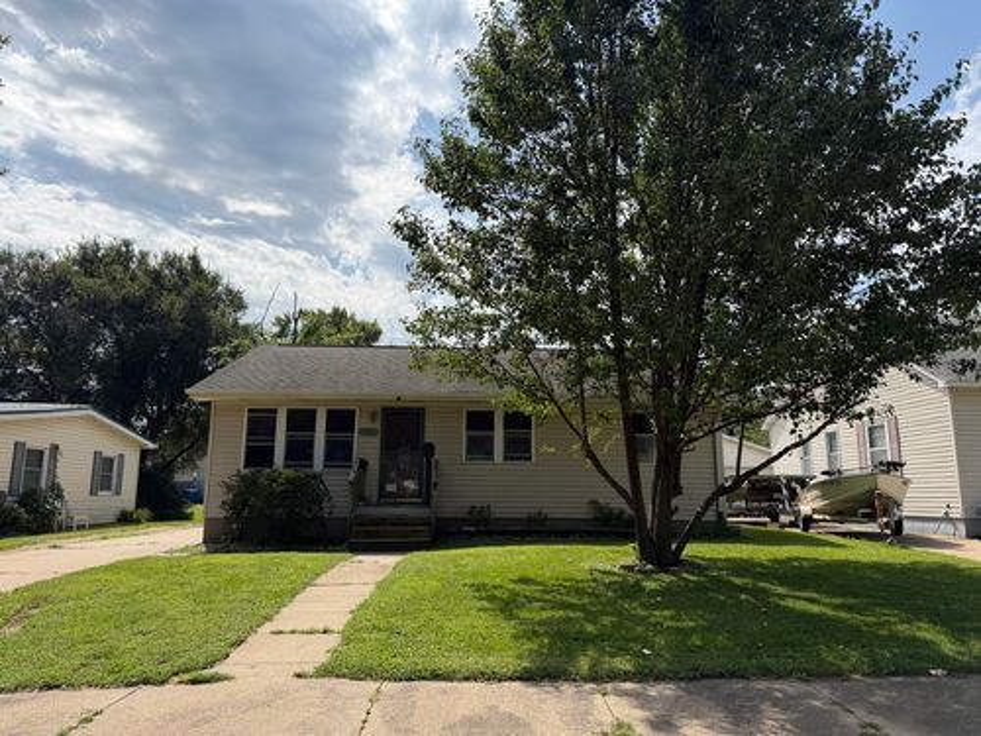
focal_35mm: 24
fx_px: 680
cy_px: 368
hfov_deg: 71.6
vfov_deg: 56.8
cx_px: 490
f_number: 1.78
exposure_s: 1/7353
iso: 100
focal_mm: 6.76
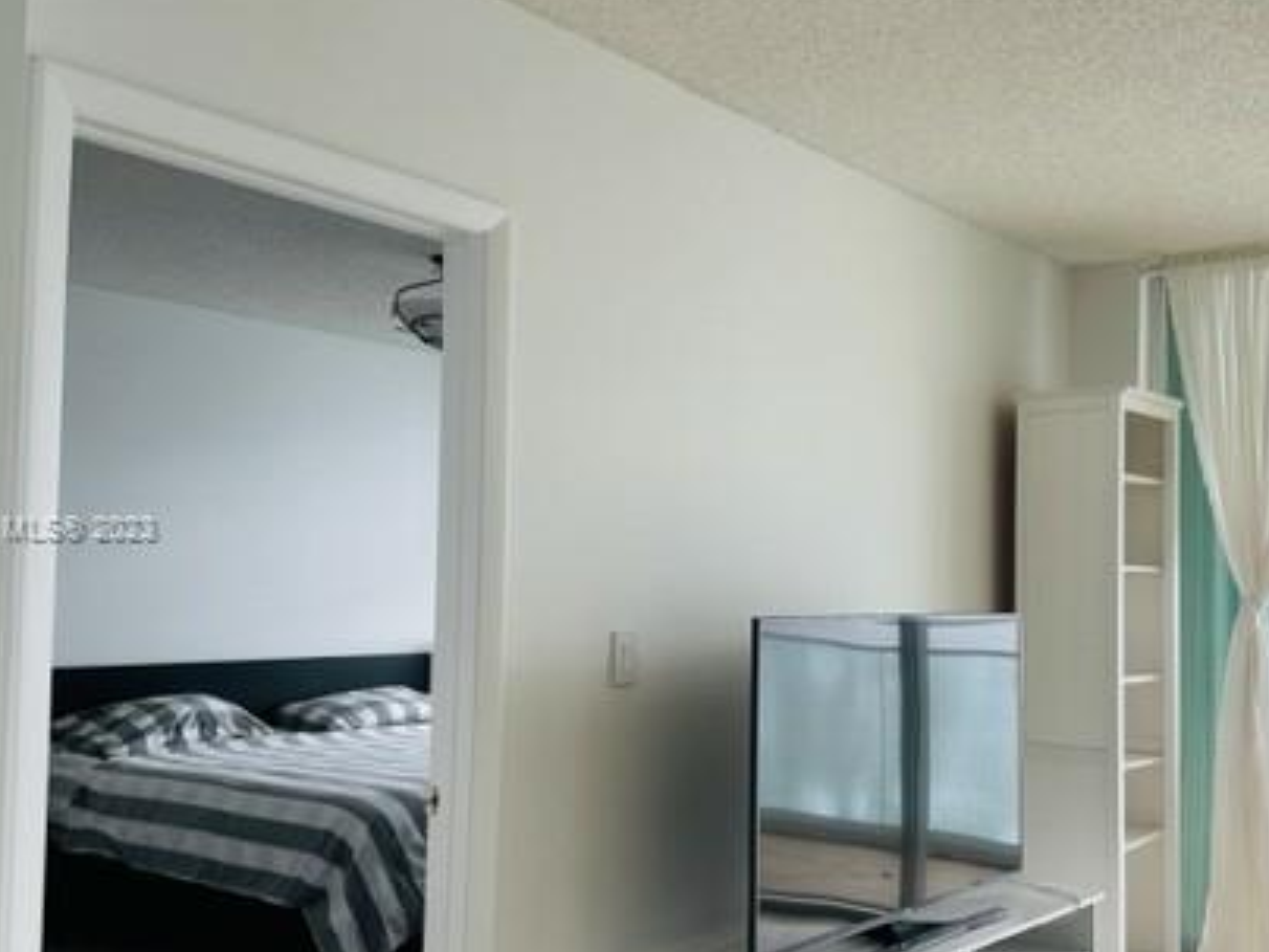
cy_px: 531
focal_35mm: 38
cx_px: 726
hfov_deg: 48.8
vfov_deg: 37.7
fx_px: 1393
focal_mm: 6.86
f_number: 1.78
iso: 80
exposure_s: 1/615
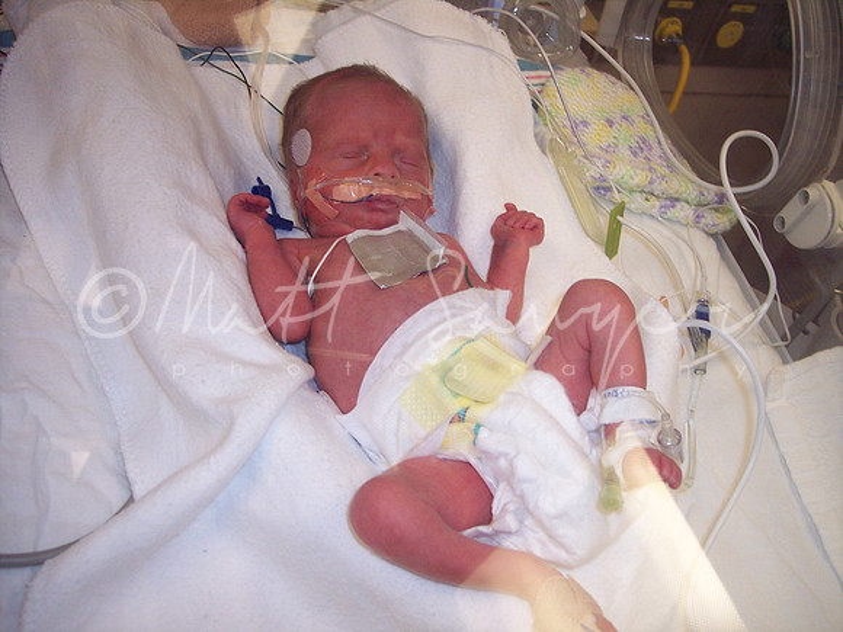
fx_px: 950
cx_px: 422
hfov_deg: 47.9
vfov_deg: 36.8
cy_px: 316
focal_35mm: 39
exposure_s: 1/90
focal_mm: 8
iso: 140
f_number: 2.8
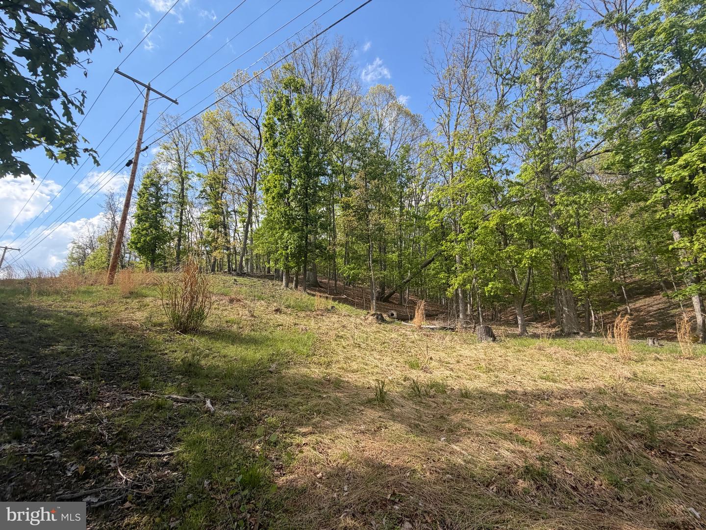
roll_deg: -0.1
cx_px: 353
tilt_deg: +17.4
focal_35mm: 14
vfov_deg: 85.7
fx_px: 286
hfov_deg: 102.1
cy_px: 265
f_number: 2.2
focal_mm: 2.22
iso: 40
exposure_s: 1/672
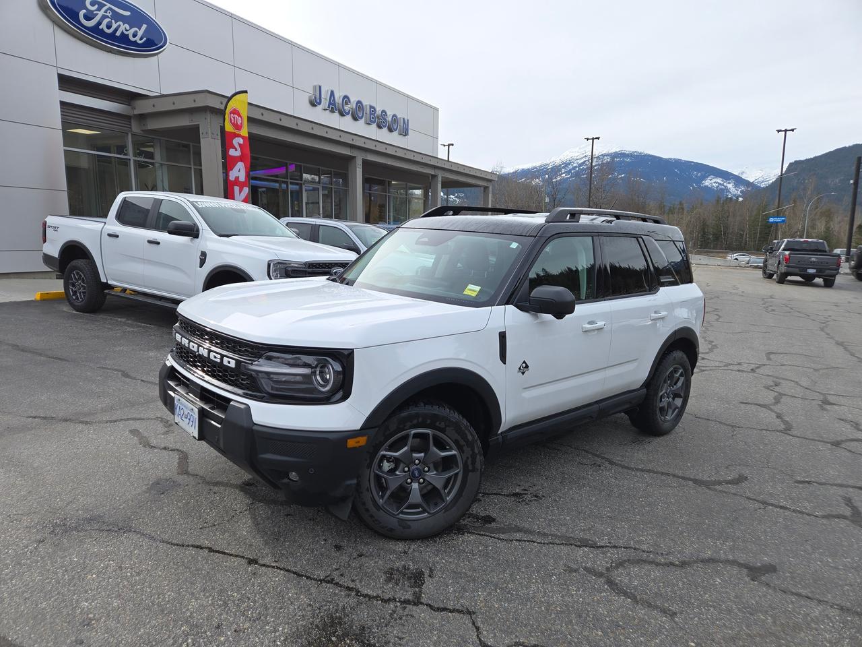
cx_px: 431
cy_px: 324
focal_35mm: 23
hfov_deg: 73.9
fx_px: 573
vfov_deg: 58.9
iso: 25
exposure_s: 1/937
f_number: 1.8
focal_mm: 5.4
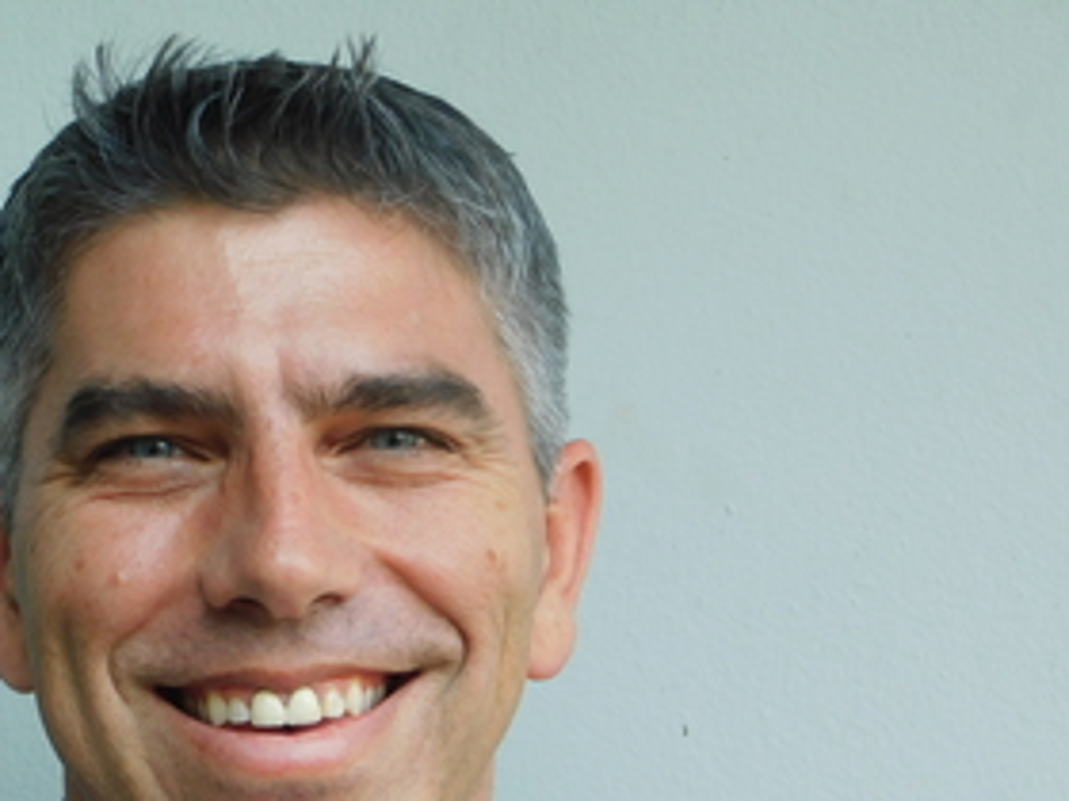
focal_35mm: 163
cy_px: 641
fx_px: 5034
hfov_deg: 12.1
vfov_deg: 9.1
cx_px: 246
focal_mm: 17.6
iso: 125
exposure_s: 1/80
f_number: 4.6
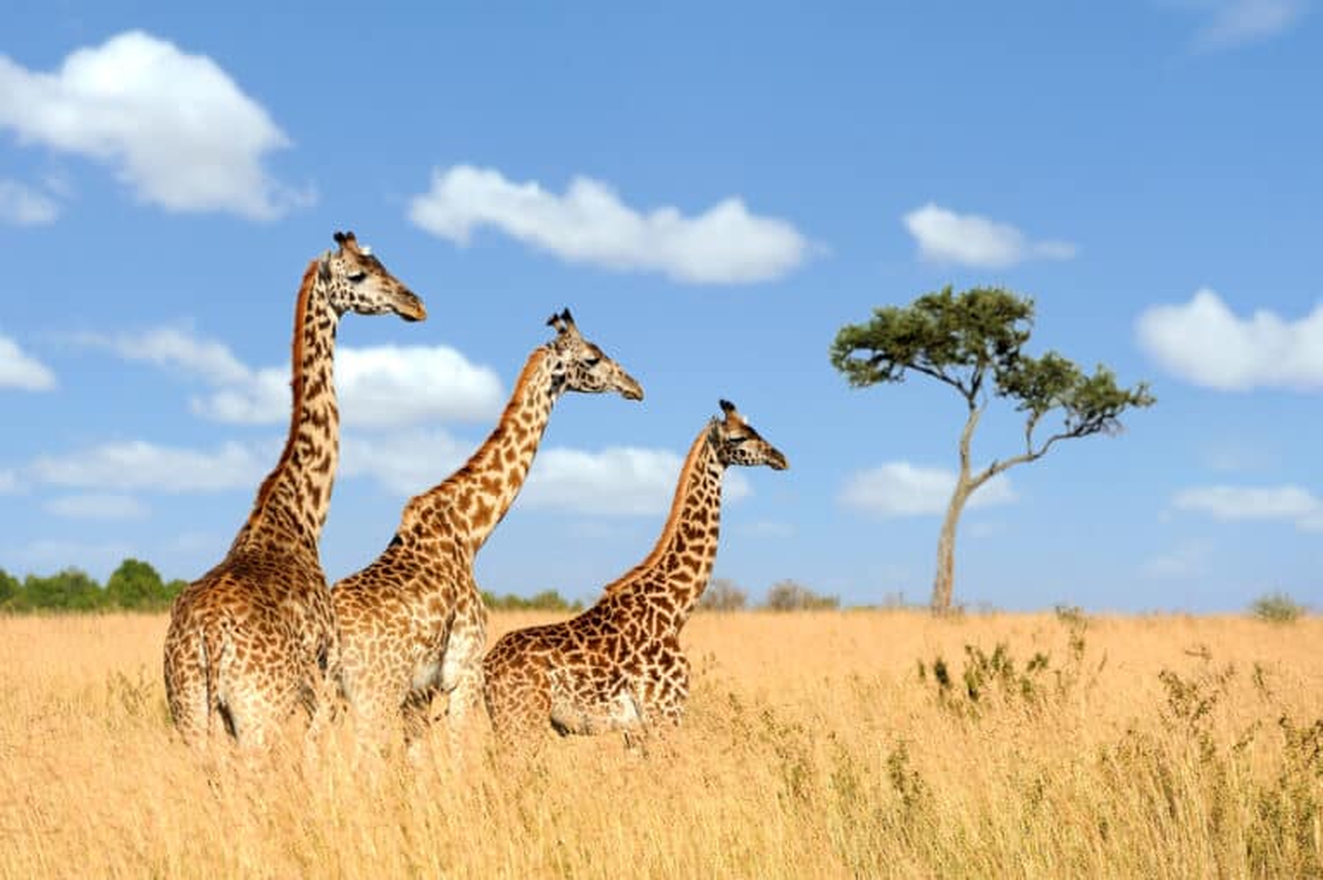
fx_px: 6427
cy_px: 440
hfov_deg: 11.8
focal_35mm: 175
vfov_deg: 7.8
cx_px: 662
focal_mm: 175
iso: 250
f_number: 7.1
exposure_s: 1/1250
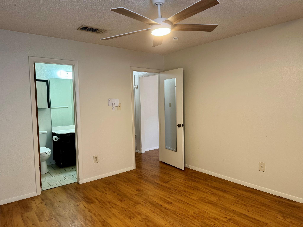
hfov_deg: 71.6
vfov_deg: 56.8
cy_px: 114
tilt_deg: -4.3
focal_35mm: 24
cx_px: 152
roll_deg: +1.2
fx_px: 210
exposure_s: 1/62
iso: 160
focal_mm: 6.76
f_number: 1.78
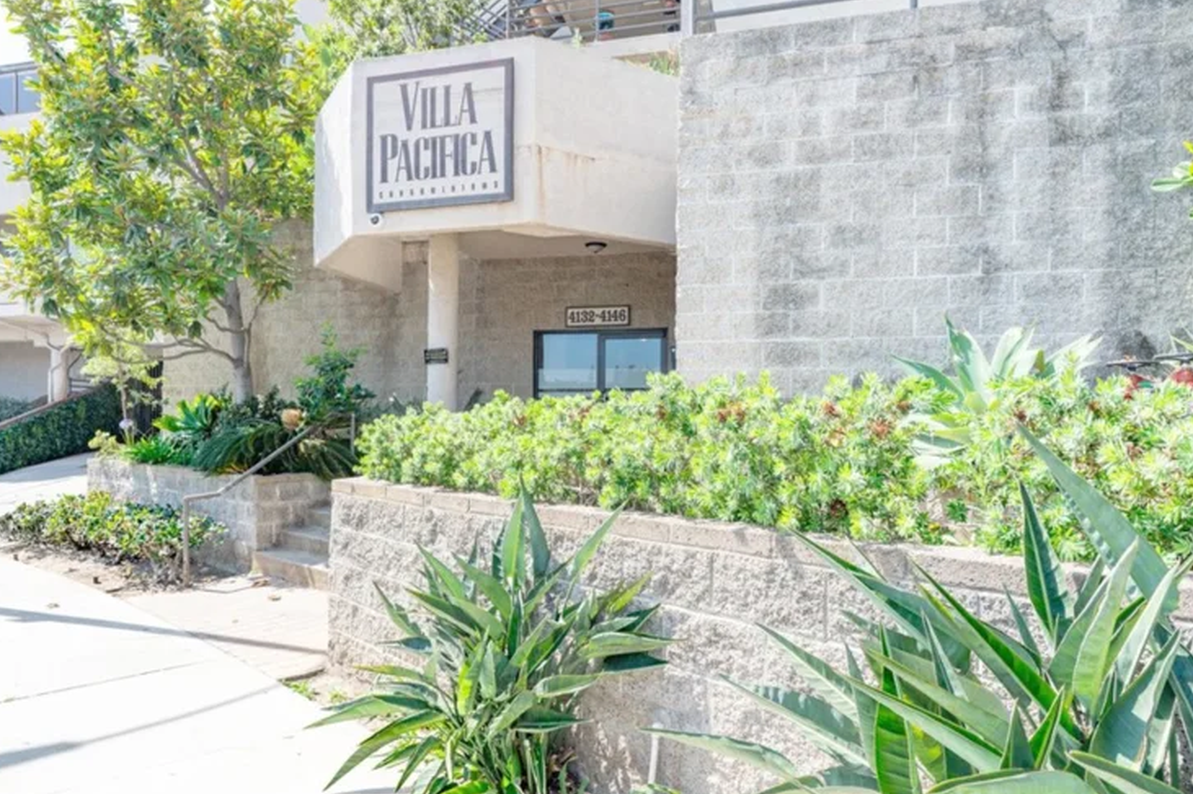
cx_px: 570
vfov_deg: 55.0
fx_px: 762
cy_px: 440
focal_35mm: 23
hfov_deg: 76.1
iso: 125
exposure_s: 1/320
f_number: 8
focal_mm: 20
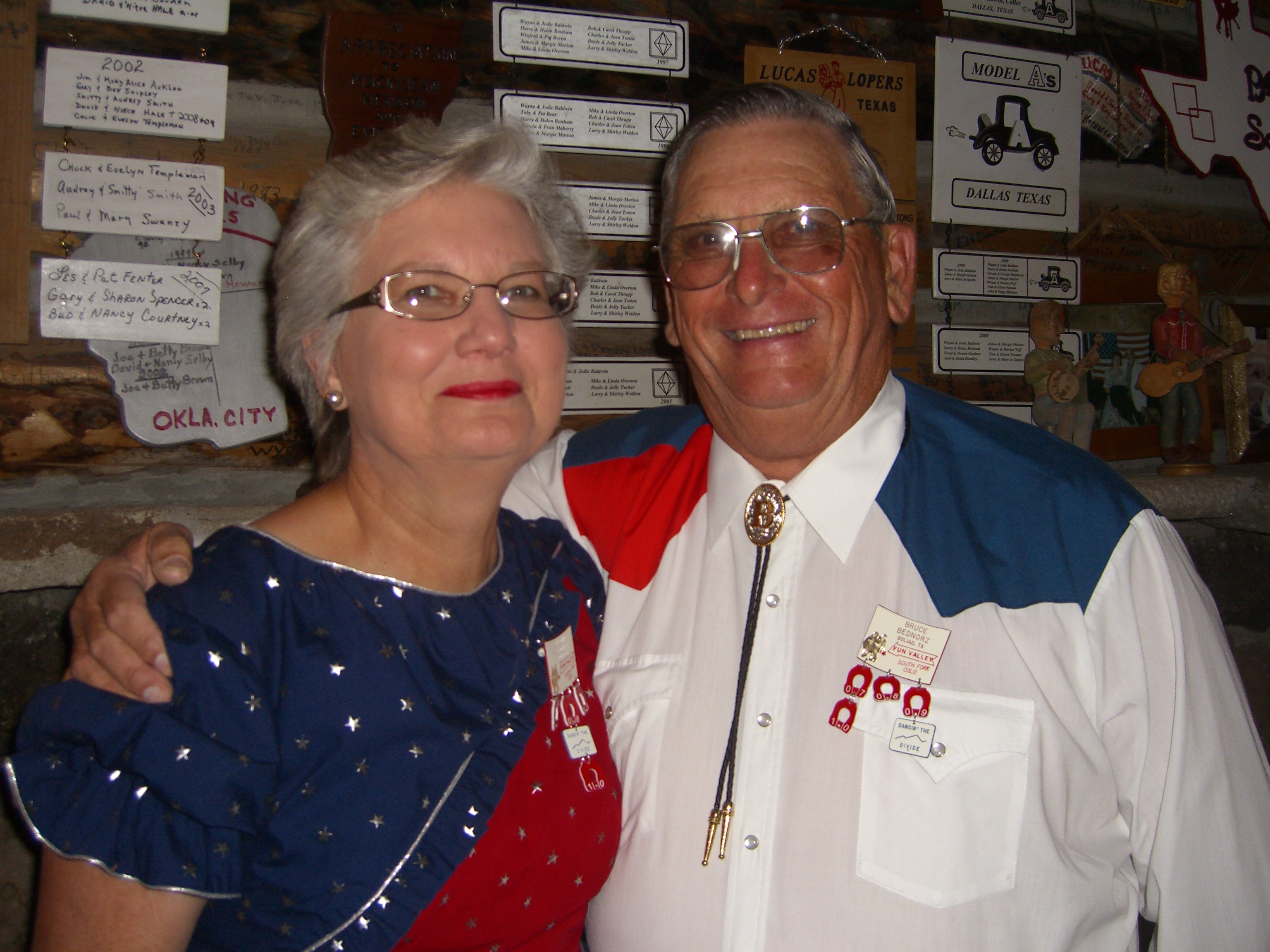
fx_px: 1394
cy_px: 476
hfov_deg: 49.0
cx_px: 635
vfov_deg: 37.7
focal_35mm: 38
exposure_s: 1/60
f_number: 2.8
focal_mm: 7.9
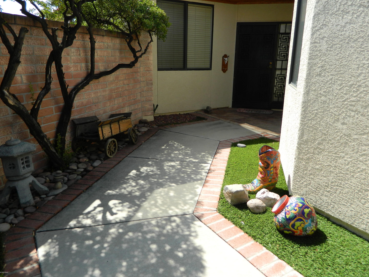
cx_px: 188
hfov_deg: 67.3
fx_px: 277
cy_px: 137
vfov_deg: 53.1
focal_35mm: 26
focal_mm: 4.5
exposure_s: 1/500
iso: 80
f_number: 3.1
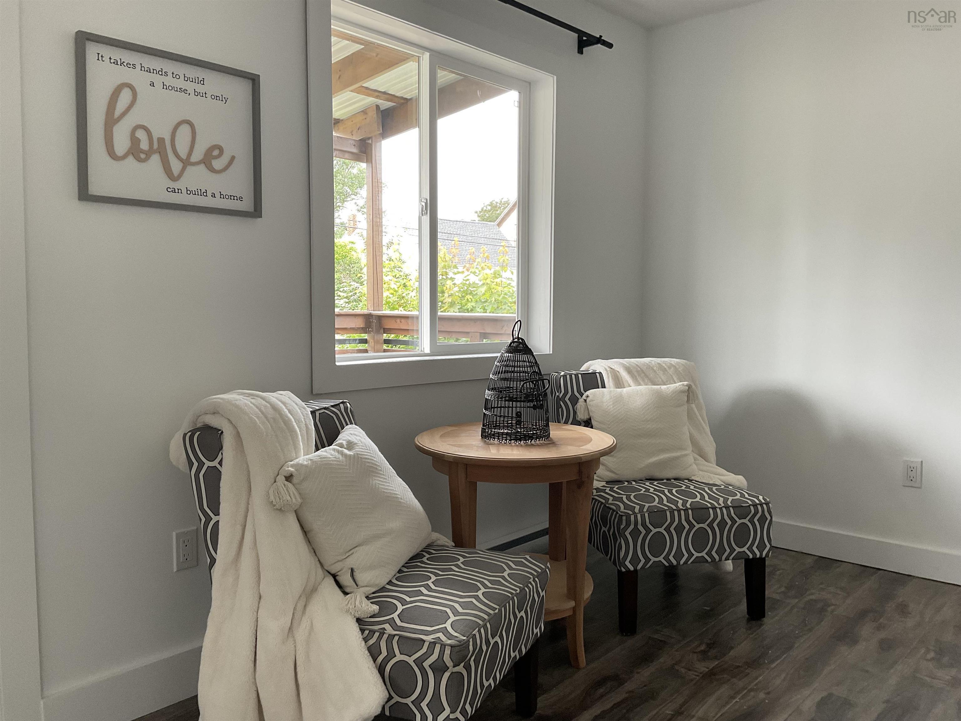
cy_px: 360
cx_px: 480
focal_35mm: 29
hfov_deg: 61.7
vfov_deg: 48.2
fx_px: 805
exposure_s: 1/81
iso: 64
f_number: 1.8
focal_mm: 3
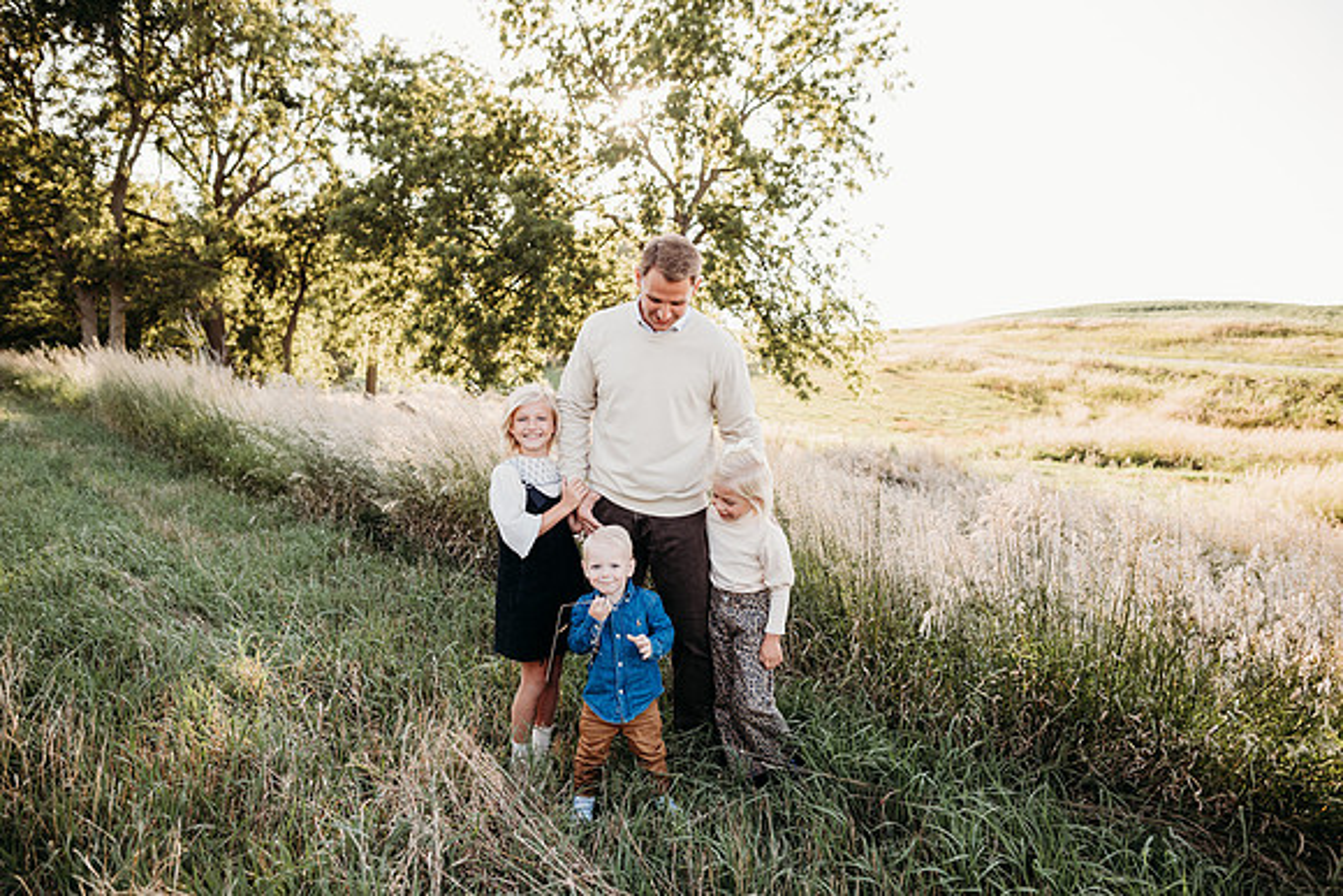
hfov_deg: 73.7
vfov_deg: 53.2
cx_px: 672
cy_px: 448
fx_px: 896
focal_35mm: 24
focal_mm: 24
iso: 160
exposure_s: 1/500
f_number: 2.8
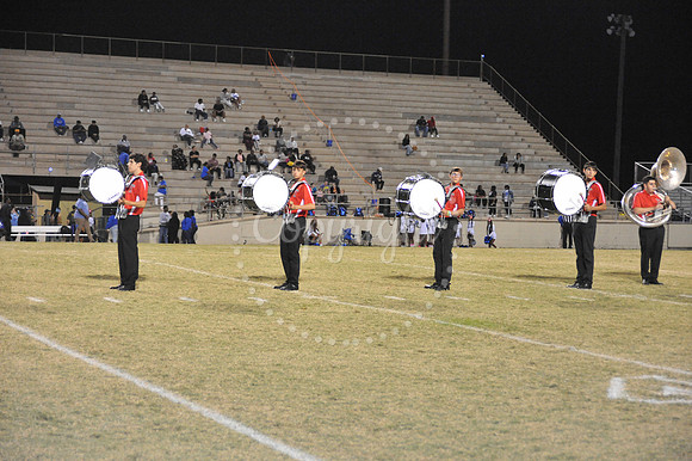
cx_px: 346
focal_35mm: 80
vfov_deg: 17.0
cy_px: 230
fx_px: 1537
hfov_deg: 25.4
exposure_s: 1/160
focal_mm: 80
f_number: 5.6
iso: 6400
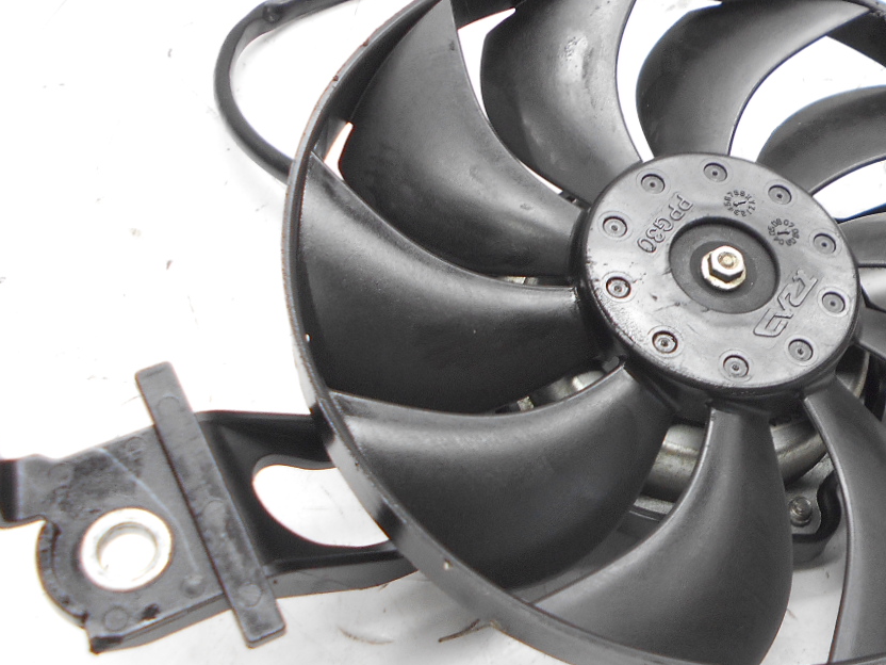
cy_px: 322
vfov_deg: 29.1
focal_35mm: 50
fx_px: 1280
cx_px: 683
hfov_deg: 37.1
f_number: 3.2
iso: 140
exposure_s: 1/30
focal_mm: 4.6
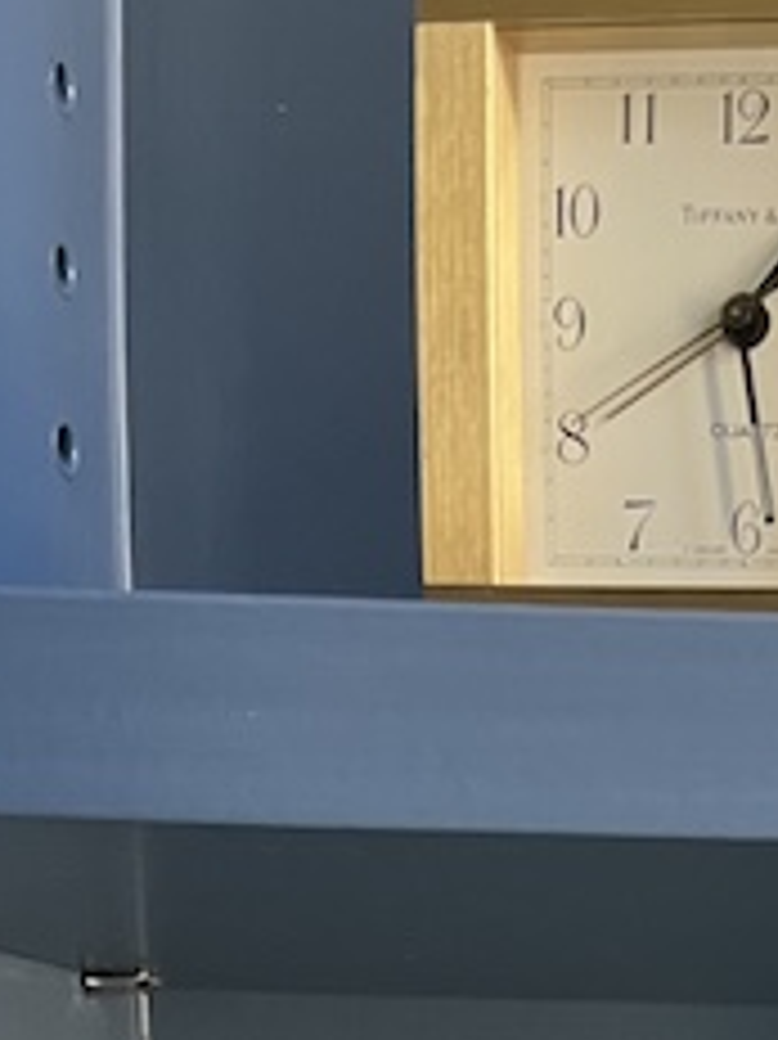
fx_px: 2700
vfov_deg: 18.5
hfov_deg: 14.8
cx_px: 1286
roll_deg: -1.0
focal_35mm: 90
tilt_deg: -8.5
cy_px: 1684
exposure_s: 1/60
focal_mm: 5.1
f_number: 1.6
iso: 320
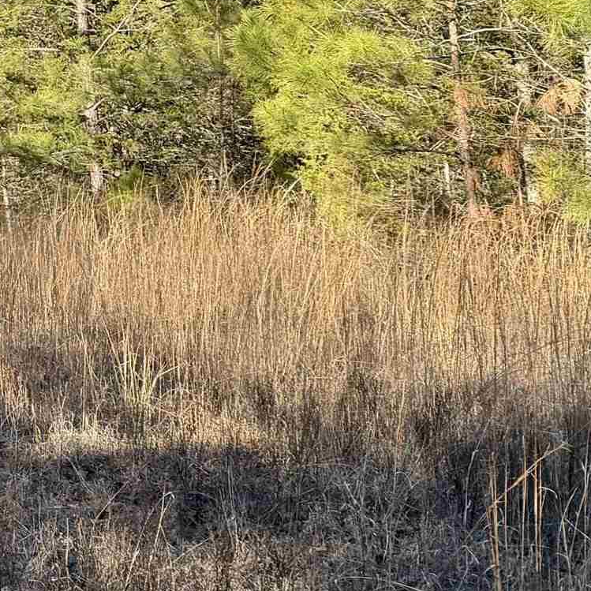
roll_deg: +0.7
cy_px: -37
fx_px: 1680
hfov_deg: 16.5
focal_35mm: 87
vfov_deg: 19.2
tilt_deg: +3.9
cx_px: -486
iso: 100
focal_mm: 6.76
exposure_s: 1/539
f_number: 1.78
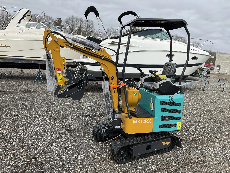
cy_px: 86
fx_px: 193
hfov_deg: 61.7
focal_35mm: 29
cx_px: 115
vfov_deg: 48.2
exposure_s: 1/1626
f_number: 1.8
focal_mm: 3
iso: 25
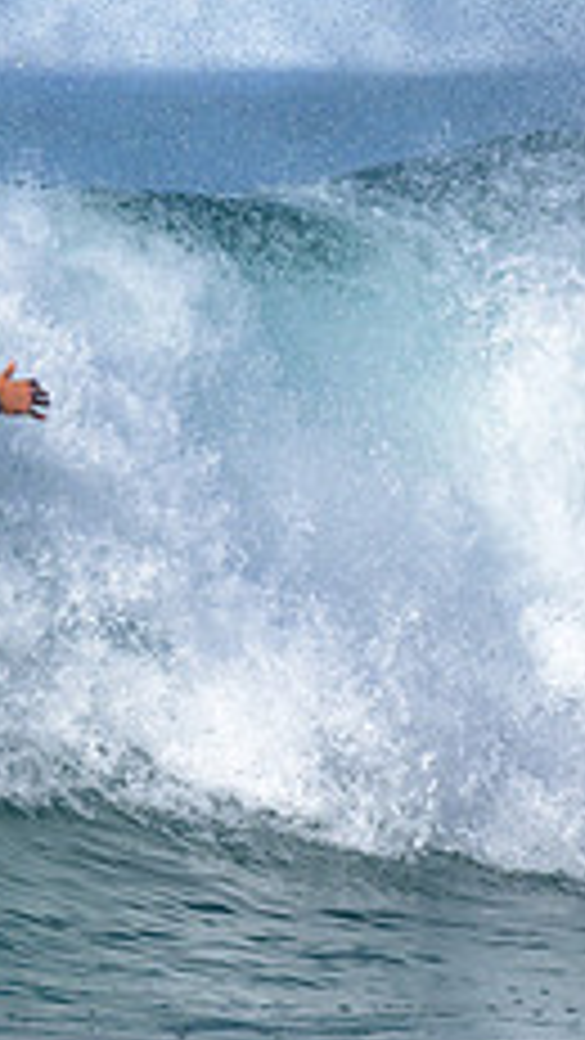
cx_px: -214
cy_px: 680
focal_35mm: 2894
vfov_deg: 0.7
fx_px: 79778
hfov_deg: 0.4
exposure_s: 1/2000
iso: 220
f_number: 6.3
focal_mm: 800
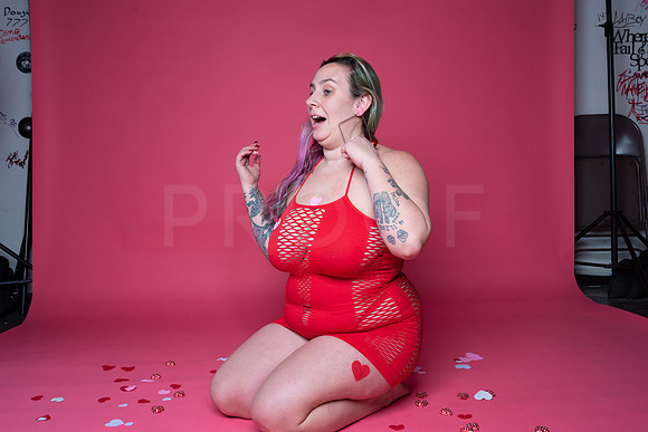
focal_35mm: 35
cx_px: 324
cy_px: 216
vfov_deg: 37.9
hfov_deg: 54.4
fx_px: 630
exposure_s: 1/160
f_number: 8
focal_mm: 35
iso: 100
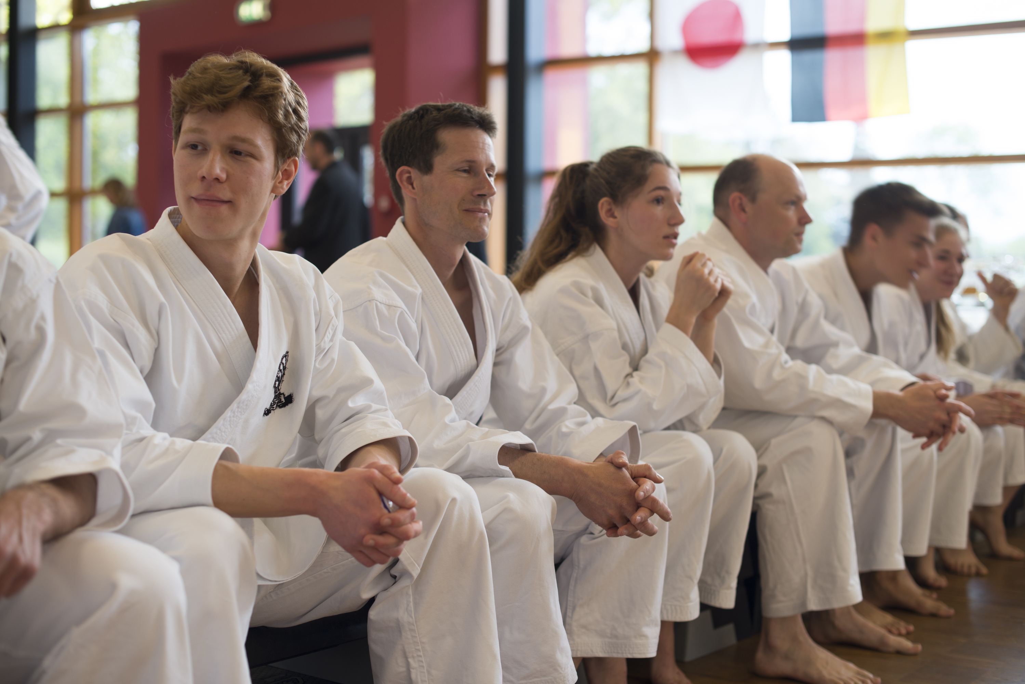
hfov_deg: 39.6
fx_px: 1424
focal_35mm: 50
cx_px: 512
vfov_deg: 27.0
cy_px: 342
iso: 100
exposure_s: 1/80
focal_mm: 50
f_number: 2.8
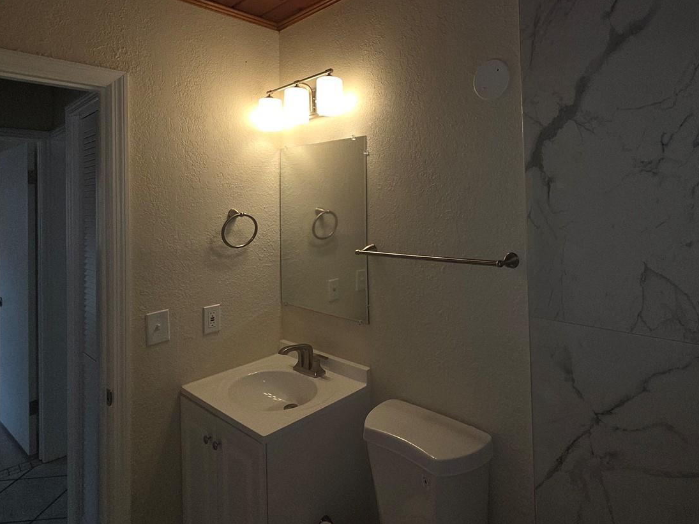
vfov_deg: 67.5
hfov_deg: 83.7
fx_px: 384
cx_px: 416
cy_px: 193
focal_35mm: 19
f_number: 2.2
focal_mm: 2.2
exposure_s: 1/120
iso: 80
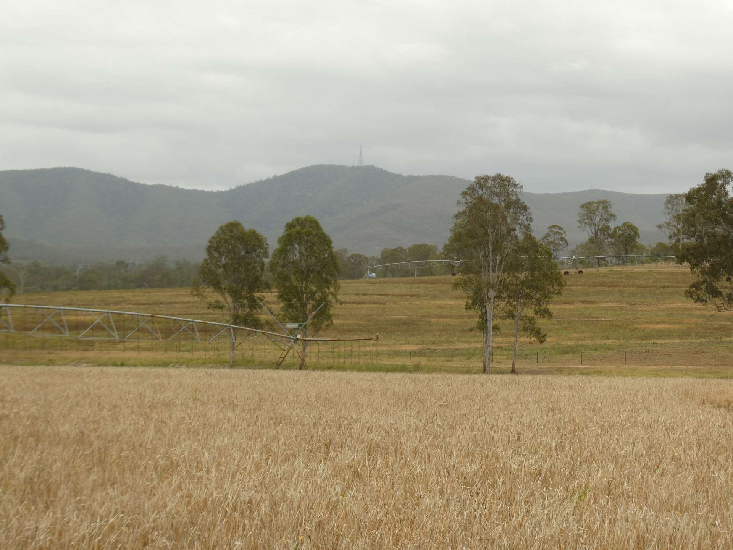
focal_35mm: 74
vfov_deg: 19.9
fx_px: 1567
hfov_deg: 26.3
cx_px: 366
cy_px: 275
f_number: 4.6
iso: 80
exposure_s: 1/500
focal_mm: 13.2
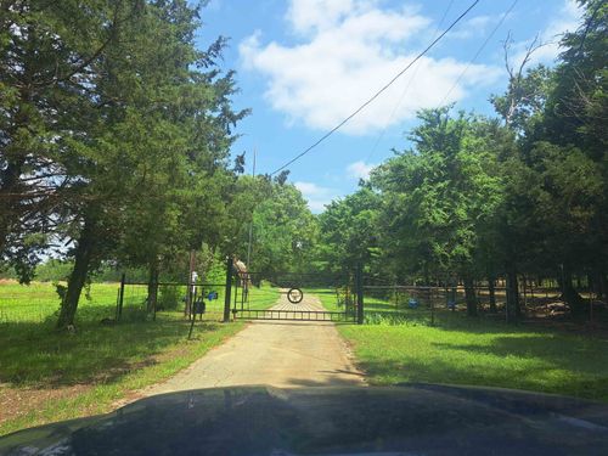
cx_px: 304
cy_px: 228
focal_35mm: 24
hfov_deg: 71.6
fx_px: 422
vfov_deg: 56.8
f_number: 1.8
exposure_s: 1/1070
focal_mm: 5.23
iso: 50
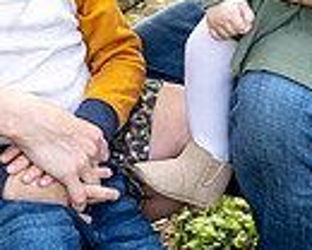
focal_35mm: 147
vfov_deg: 10.0
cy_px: -172
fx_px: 1357
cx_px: 120
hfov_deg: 13.1
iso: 160
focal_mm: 35
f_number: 3.2
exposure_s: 1/125
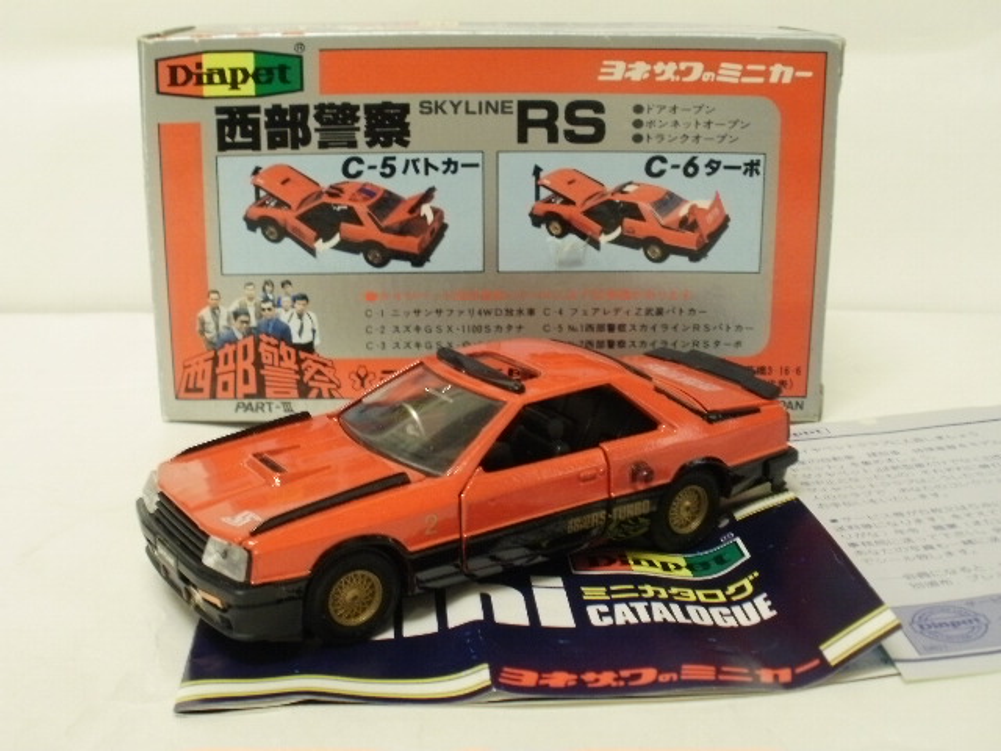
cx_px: 500
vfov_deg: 32.9
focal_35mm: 44
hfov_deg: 42.9
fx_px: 1272
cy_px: 376
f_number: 4
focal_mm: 7.7
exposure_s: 1/6
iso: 125
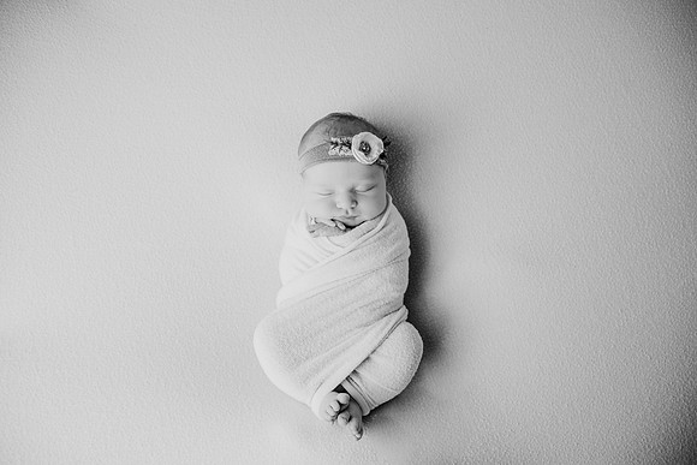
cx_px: 354
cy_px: 233
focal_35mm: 31
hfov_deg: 60.4
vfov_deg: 42.5
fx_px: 599
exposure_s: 1/160
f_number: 4
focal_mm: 30
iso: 100
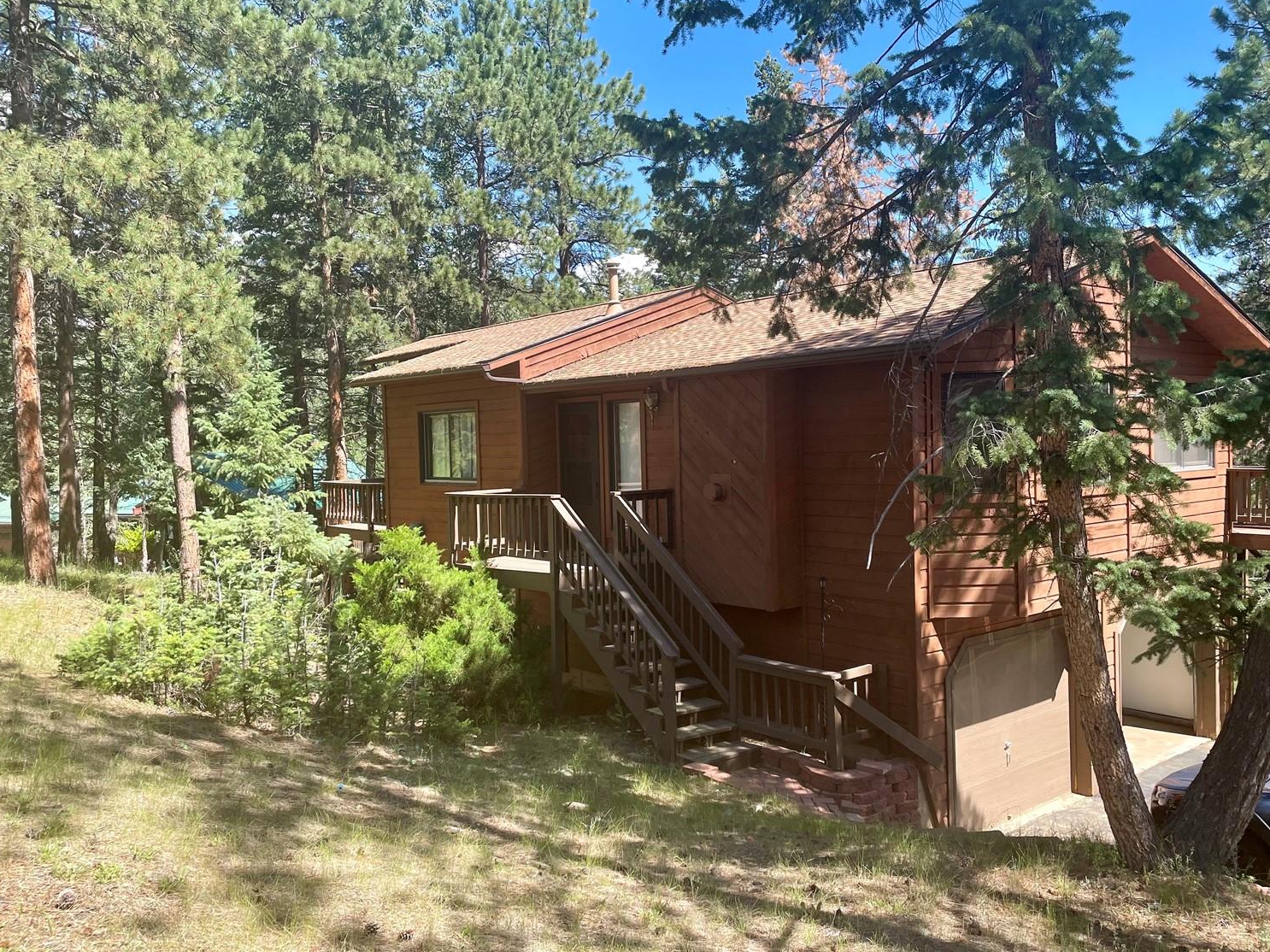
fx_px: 1027
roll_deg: +1.8
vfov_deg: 49.7
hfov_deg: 63.4
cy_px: 493
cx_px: 648
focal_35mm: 28
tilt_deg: -3.2
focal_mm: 4.2
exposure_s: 1/836
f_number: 1.6
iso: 32
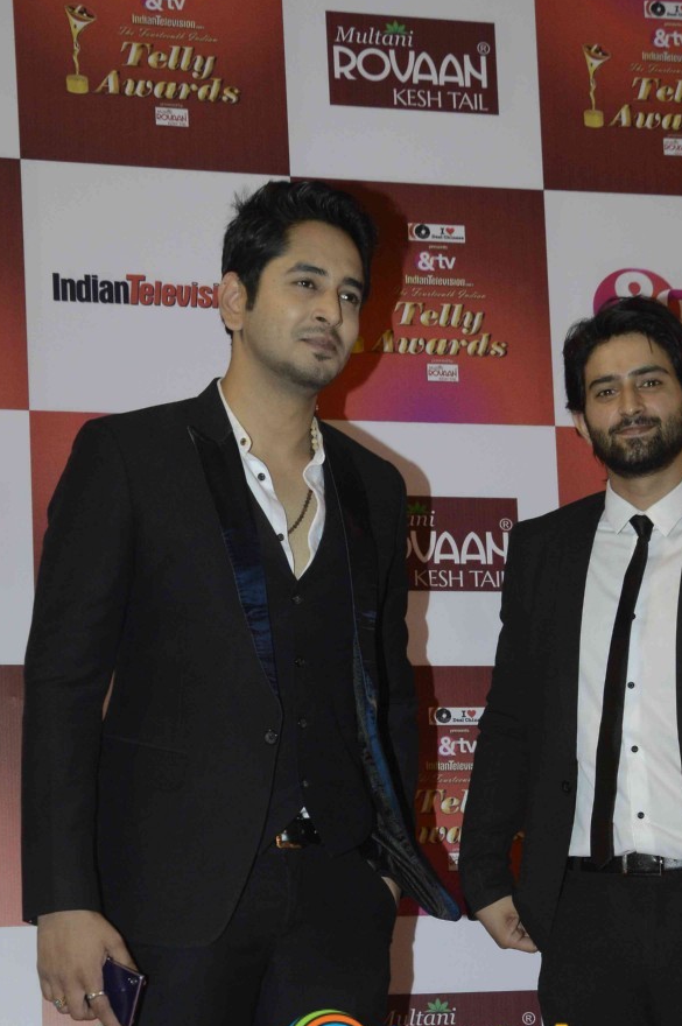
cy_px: 827
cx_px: 535
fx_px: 2335
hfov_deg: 16.5
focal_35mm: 82
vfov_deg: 24.4
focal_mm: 32
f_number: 8
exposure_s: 1/160
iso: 800
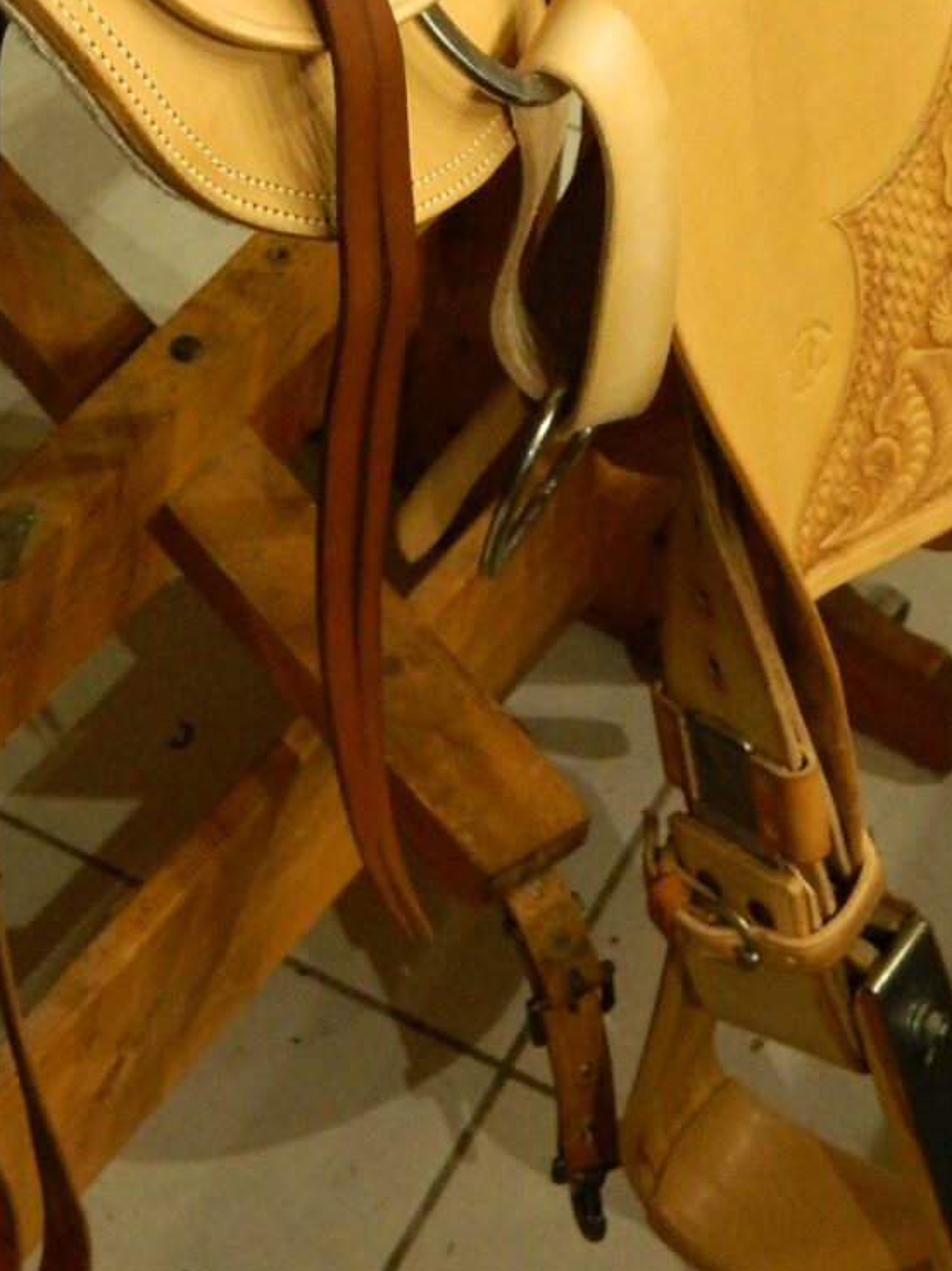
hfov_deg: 15.4
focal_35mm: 95
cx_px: 157
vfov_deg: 19.8
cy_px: -91
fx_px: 3487
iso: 400
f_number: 3.5
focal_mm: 7.3
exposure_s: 1/30
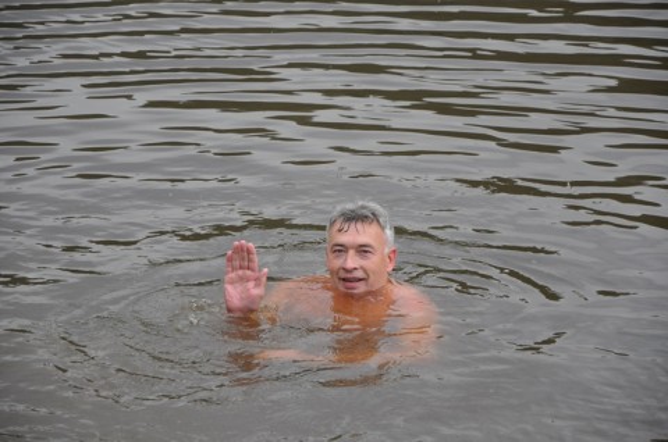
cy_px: 221
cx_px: 334
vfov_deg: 8.7
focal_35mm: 158
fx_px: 2917
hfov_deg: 13.1
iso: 900
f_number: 5.6
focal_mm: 105
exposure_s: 1/125
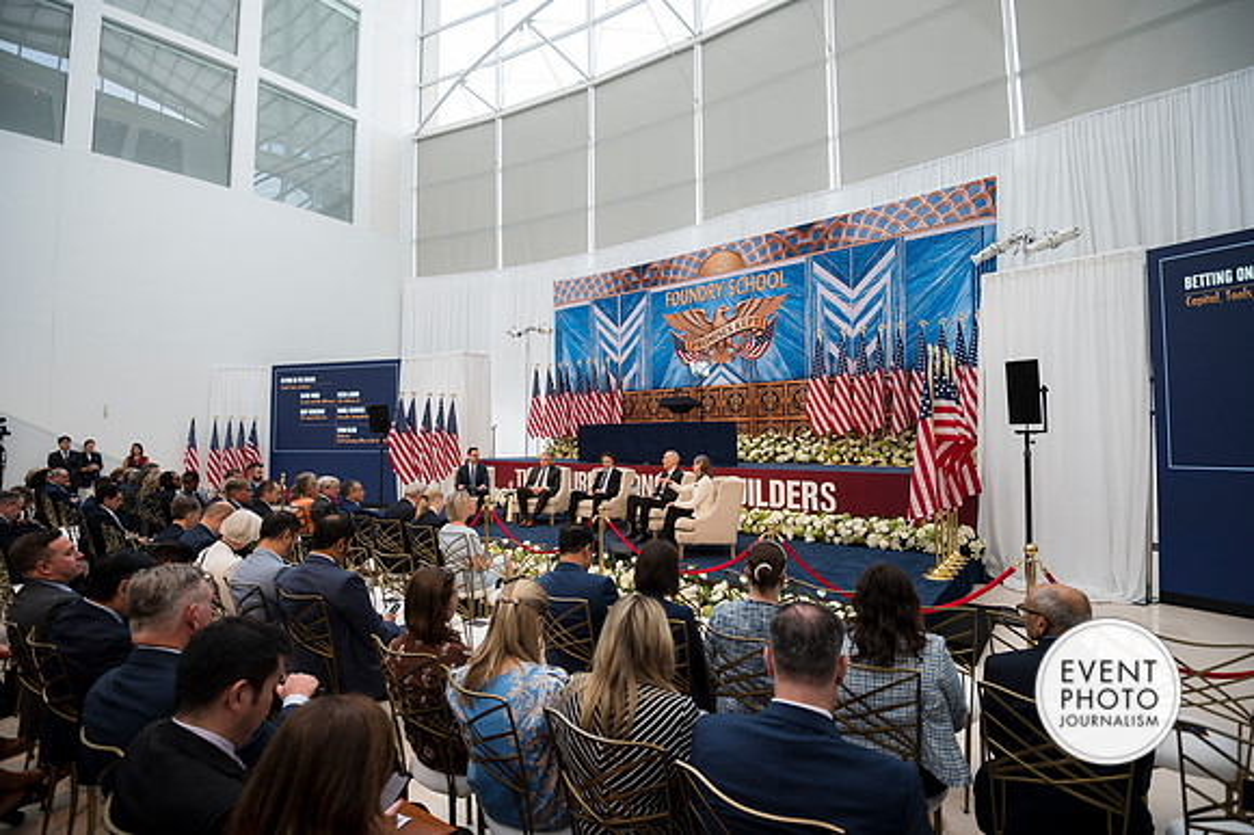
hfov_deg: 96.8
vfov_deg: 73.7
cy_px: 418
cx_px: 627
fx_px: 557
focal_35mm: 16
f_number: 4
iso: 180
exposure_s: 1/160
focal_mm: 16
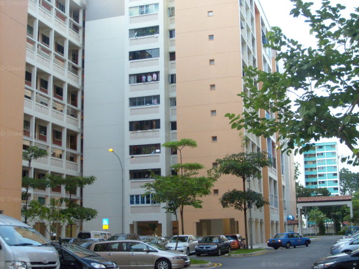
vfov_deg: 28.0
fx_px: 539
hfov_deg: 36.8
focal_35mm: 52
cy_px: 134
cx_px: 180
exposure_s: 1/60
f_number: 3.3
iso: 200
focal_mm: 8.7
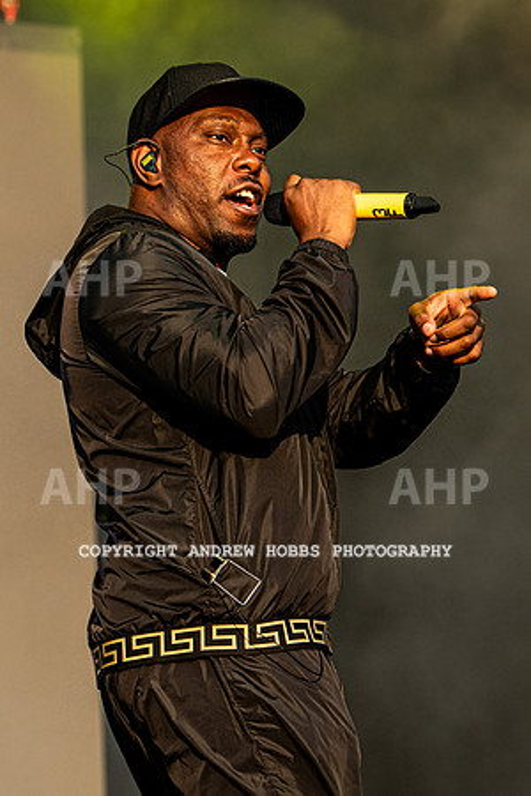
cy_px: 221
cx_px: 183
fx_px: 5391
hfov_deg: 5.6
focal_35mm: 244
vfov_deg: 8.4
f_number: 5
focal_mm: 112
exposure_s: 1/500
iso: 560
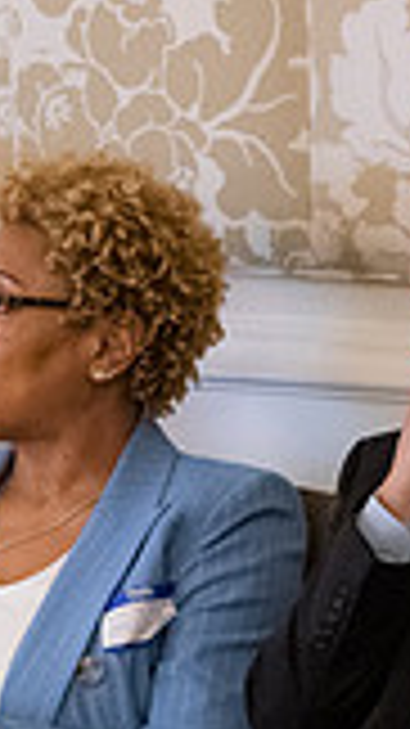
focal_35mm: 262
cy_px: 533
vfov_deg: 8.2
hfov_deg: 4.6
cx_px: 18
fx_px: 5069
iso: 6400
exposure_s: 1/160
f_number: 2.8
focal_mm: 70
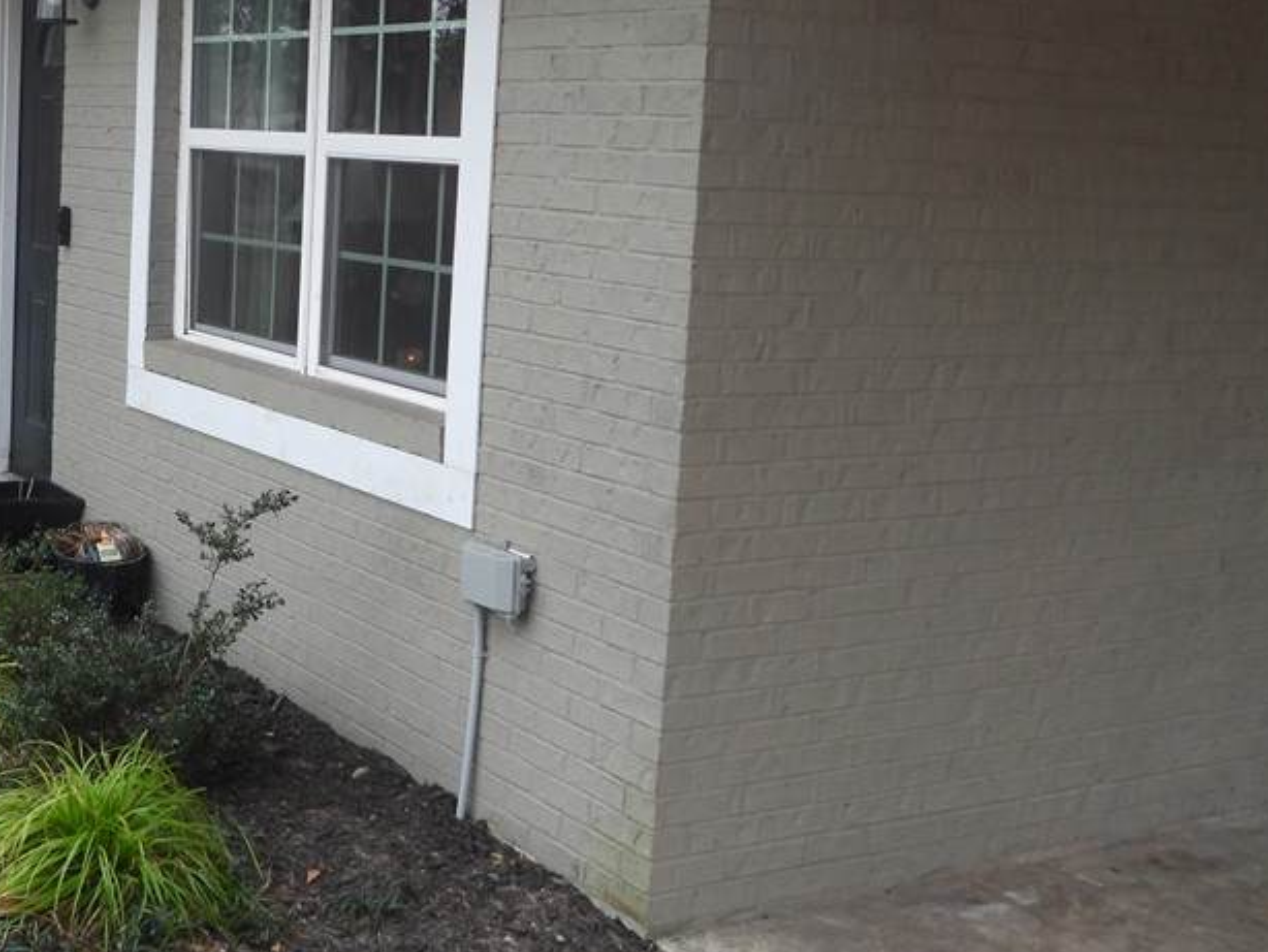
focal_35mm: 50
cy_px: 324
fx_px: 1832
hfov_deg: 37.0
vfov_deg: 28.9
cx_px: 273
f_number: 3.2
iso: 100
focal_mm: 5.4
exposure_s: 1/320
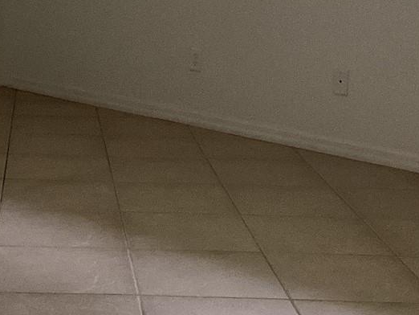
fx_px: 1150
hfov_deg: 20.4
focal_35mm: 95
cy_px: 51
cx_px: 68
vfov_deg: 15.4
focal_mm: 3.3
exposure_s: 1/50
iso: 125
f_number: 2.4
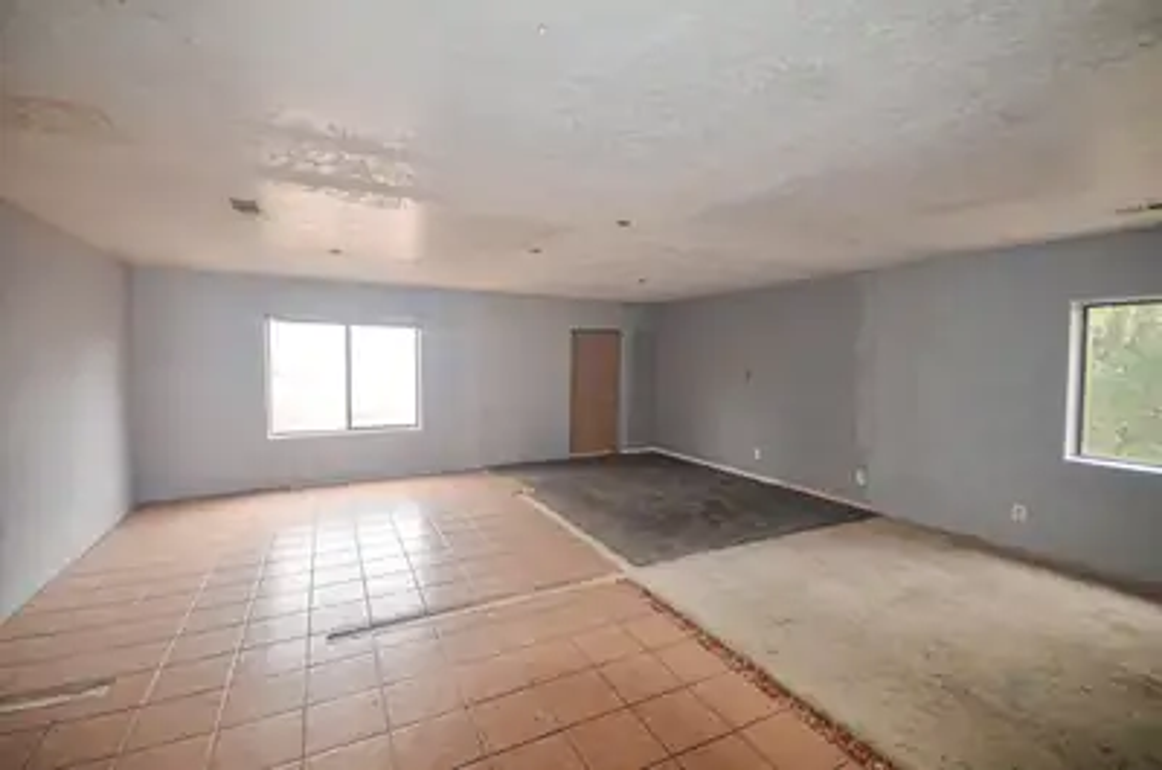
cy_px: 385
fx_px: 483
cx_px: 581
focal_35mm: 15
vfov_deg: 77.1
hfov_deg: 100.5
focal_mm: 10
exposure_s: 1/80
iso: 400
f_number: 4
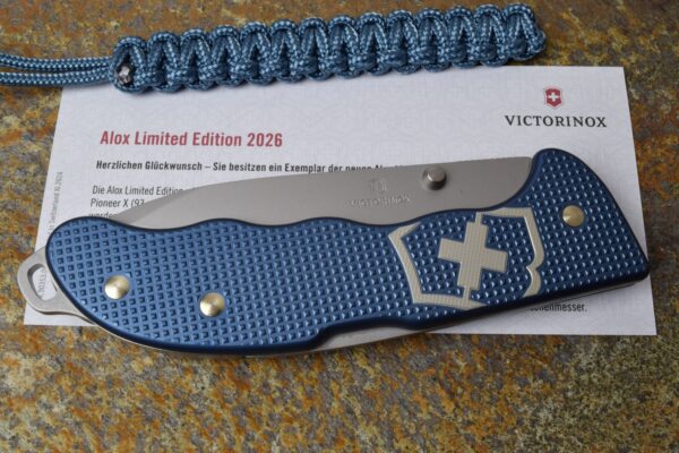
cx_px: 340
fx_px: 736
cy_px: 226
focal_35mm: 39
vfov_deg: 34.2
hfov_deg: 49.6
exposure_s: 1/5
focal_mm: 26
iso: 400
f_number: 22
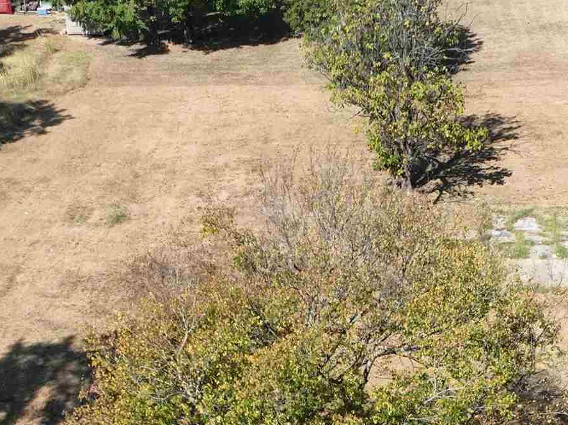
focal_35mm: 83
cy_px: 603
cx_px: 351
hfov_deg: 23.5
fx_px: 1361
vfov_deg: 16.5
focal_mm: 12.29
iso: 100
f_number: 2.8
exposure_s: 1/1600
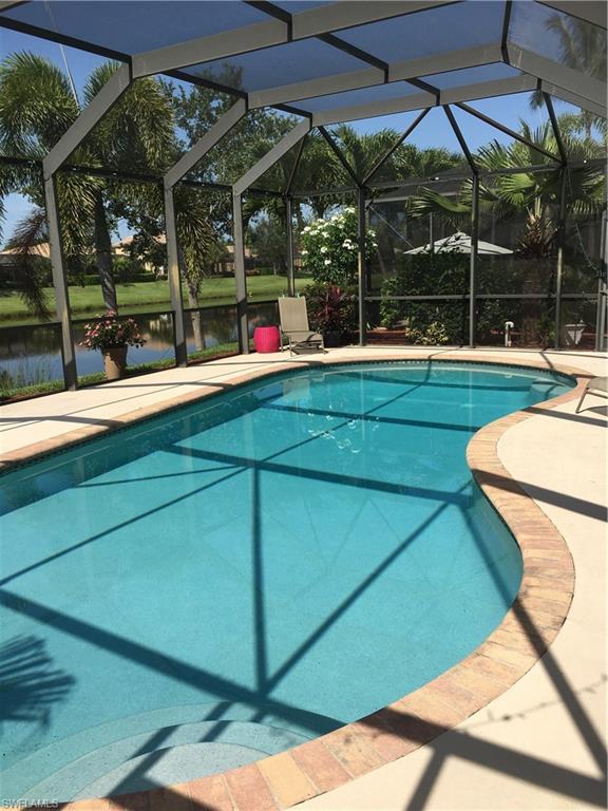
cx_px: 304
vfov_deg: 61.7
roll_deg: +3.0
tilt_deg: -10.9
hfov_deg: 48.2
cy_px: 406
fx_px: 679
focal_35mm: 29
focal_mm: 4.15
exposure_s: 1/1241
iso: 25
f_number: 2.2
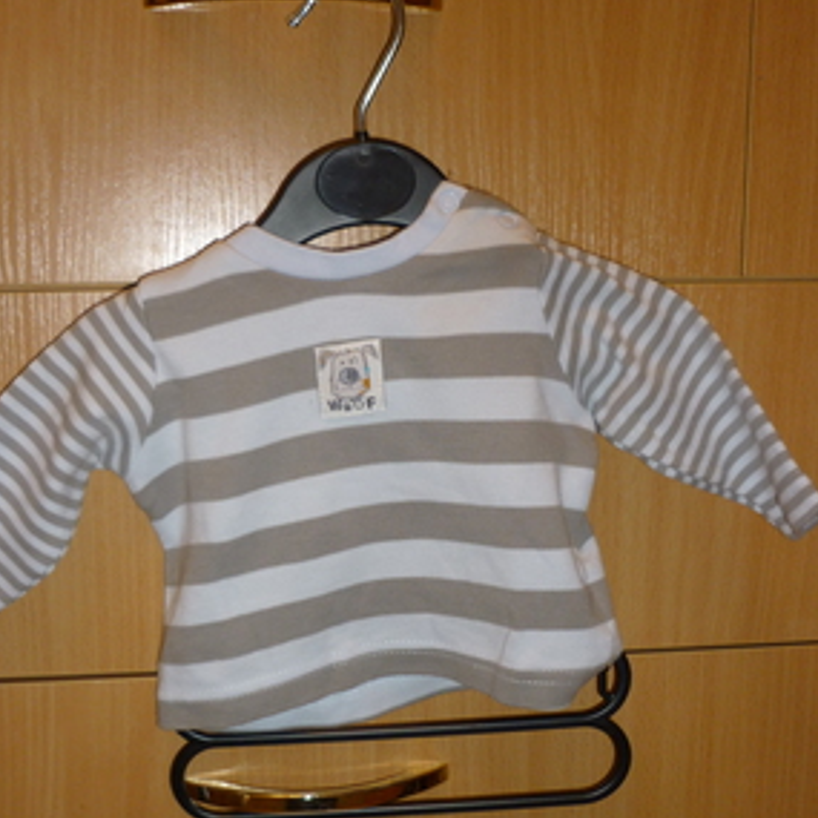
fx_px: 1230
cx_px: 344
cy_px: 508
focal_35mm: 46
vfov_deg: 36.6
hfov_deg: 36.7
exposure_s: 1/30
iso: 100
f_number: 2.8
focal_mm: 5.5
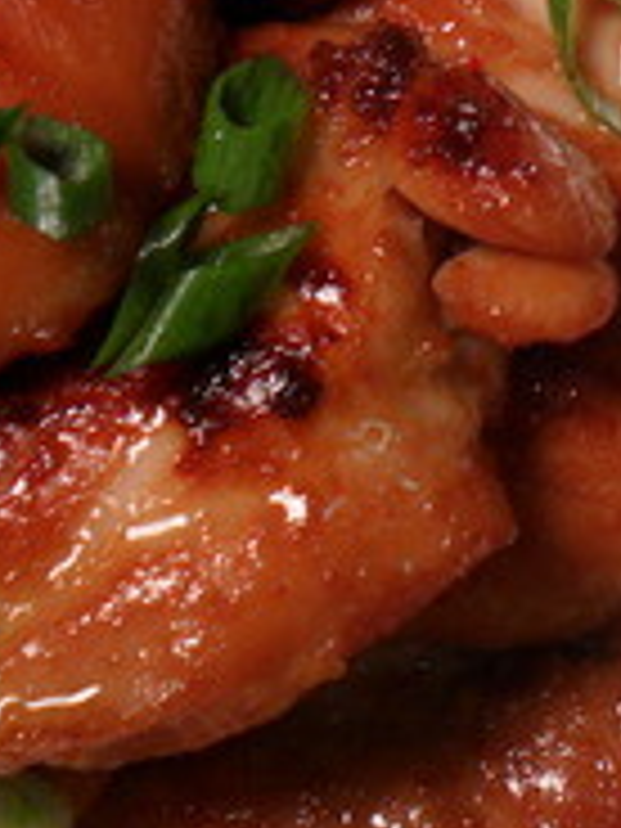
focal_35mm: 95
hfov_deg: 15.1
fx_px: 2272
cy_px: 308
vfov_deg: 20.6
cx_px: 702
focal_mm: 6.3
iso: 80
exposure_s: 1/60
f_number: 3
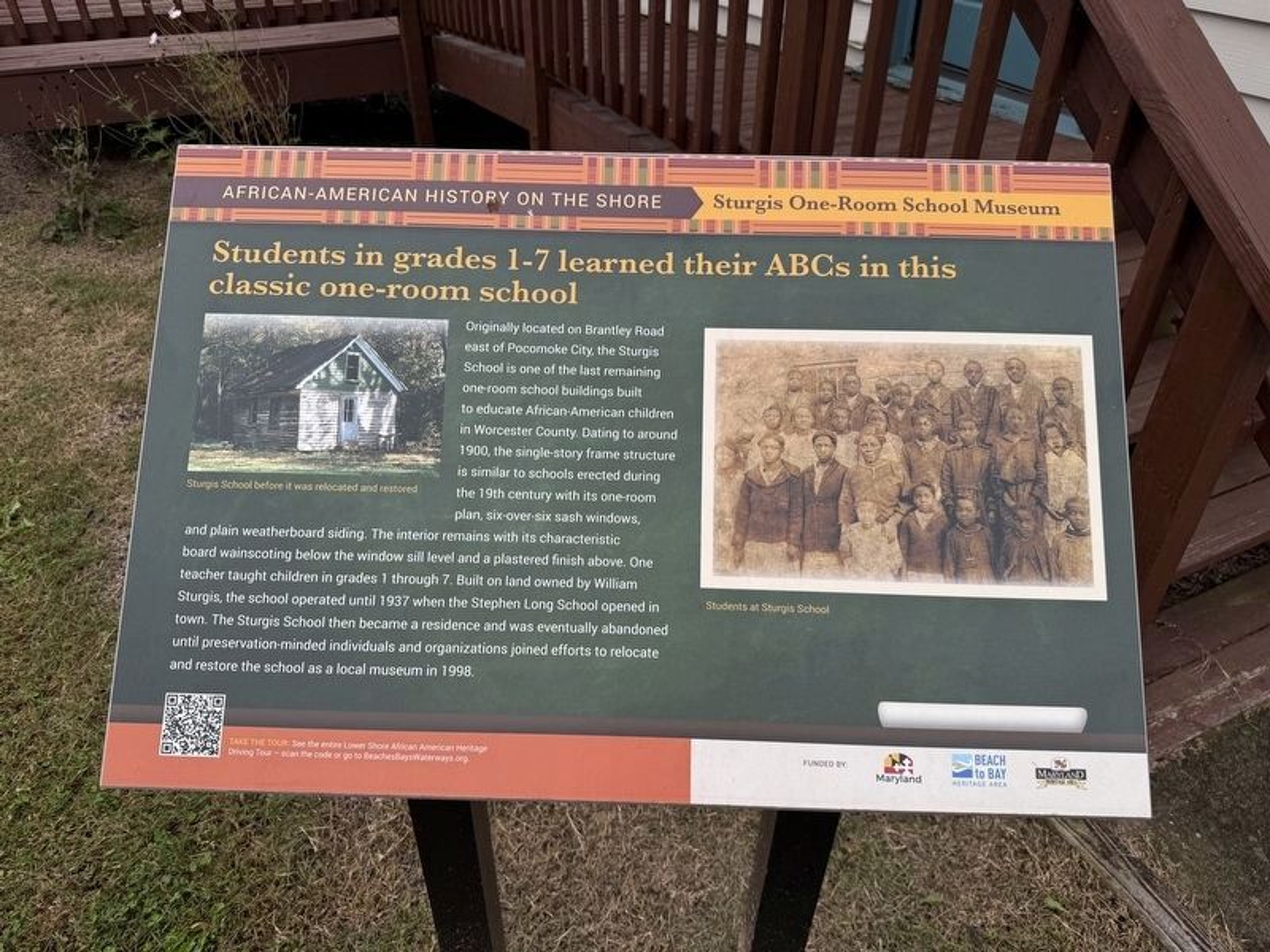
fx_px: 881
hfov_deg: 71.6
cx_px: 635
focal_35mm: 24
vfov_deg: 56.8
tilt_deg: -35.1
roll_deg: -1.1
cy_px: 476
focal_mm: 6.76
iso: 80
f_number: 1.78
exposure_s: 1/1230
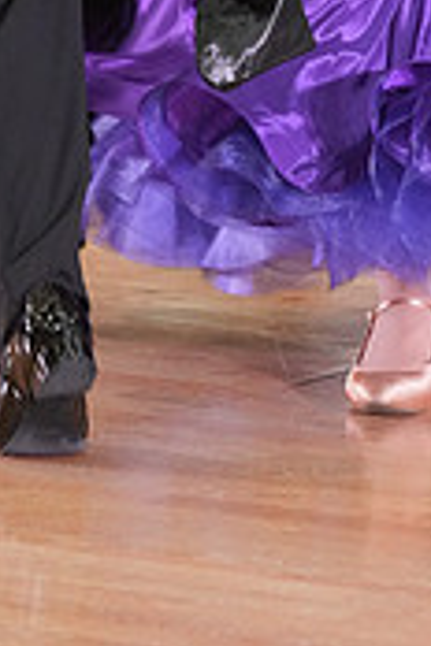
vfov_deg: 4.5
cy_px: -297
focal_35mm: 451
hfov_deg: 3.0
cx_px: 615
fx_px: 8099
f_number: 5.6
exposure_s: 1/200
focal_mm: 135
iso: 3200
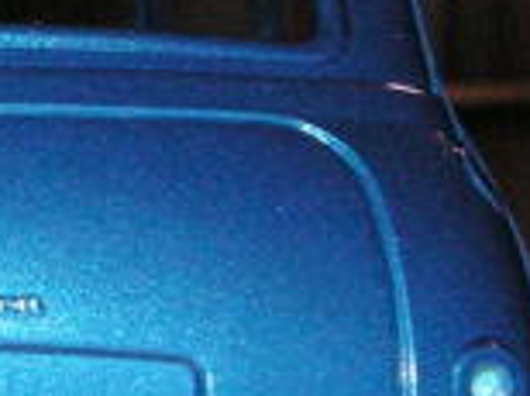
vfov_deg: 7.5
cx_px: -141
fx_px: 3027
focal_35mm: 198
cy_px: 331
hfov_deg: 9.8
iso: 160
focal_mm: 6.3
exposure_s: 1/45
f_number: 6.6
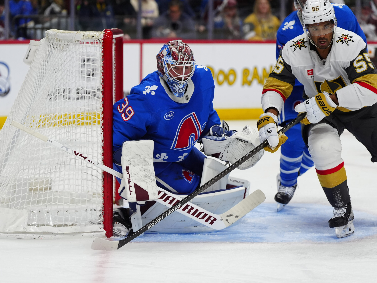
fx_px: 1666
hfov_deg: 12.9
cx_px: 183
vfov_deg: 9.7
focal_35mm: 153
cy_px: 141
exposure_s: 1/2500
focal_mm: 141
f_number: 3.2
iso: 2500
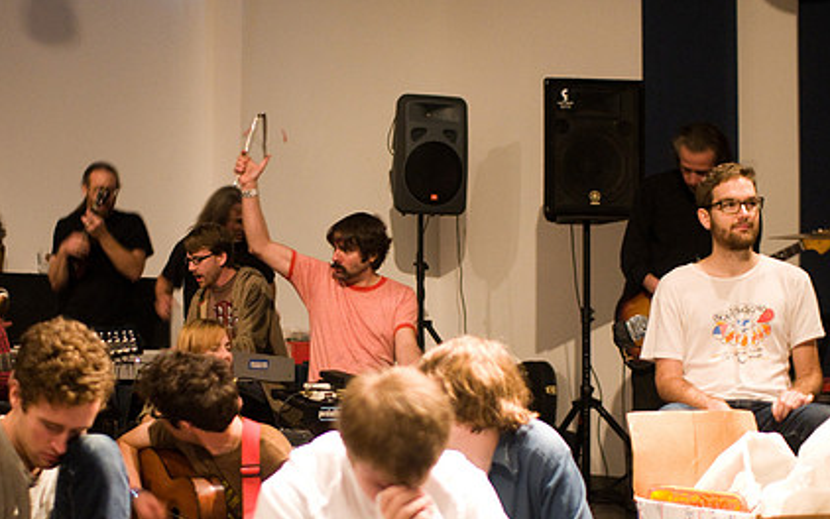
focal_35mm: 63
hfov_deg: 32.4
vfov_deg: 20.6
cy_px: 331
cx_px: 334
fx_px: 1425
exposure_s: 1/30
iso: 1600
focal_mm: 30
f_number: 1.4
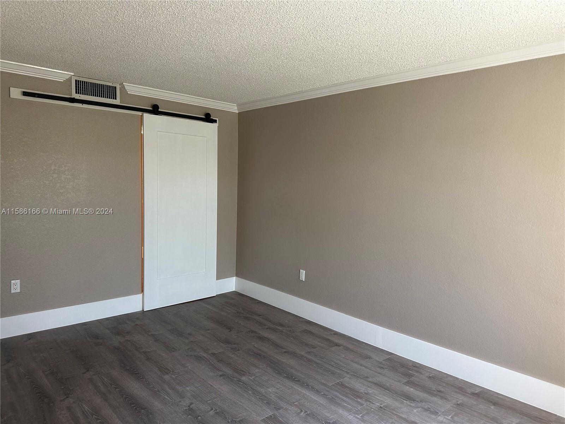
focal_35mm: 24
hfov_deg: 71.6
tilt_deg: -4.7
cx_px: 282
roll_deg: -1.5
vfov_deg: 56.8
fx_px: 392
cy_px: 212
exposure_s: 1/121
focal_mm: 6.86
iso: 200
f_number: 1.78
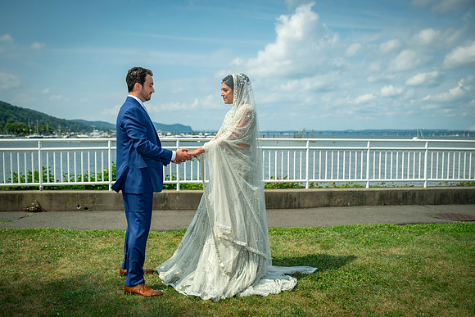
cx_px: 237
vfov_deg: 39.2
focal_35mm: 34
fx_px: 445
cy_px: 154
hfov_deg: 56.1
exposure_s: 1/6400
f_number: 2.8
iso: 200
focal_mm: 31
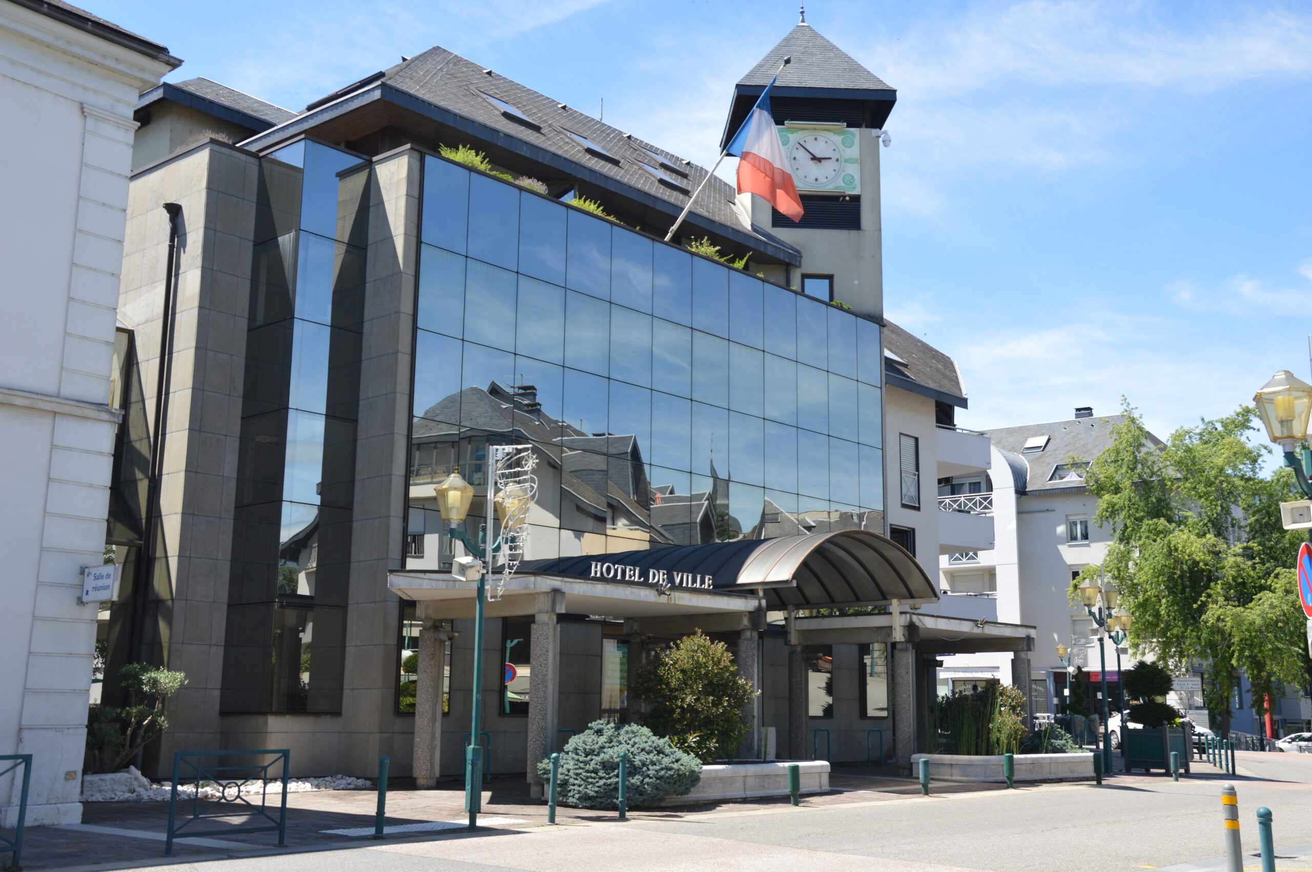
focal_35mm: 38
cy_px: 436
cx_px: 656
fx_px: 1365
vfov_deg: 35.4
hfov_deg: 51.3
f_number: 6.3
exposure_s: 1/160
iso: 100
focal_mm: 25
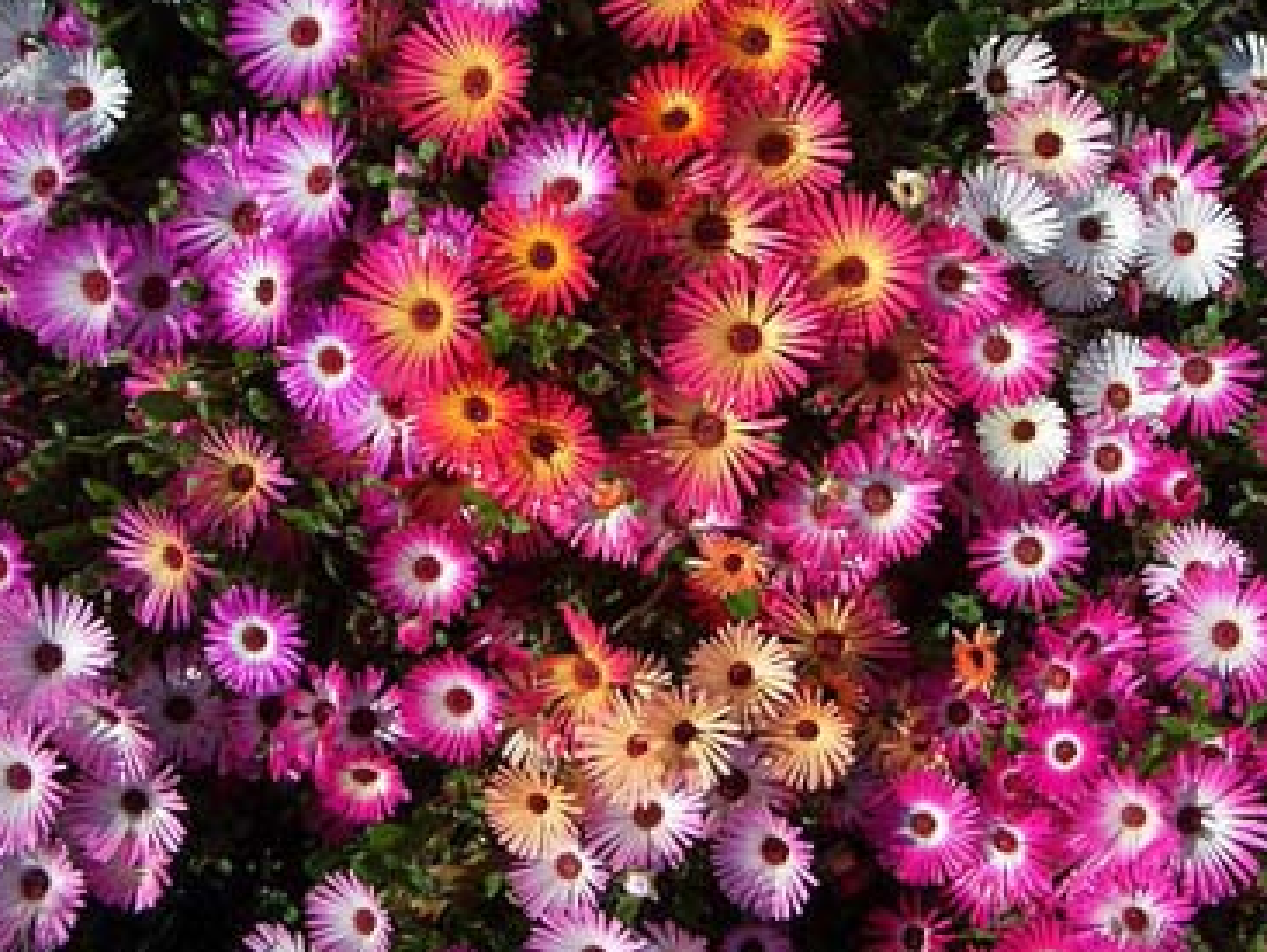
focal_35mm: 43
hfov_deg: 43.7
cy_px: 398
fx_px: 1575
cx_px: 734
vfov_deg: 33.6
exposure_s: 1/1000
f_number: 4.3
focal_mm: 5.8
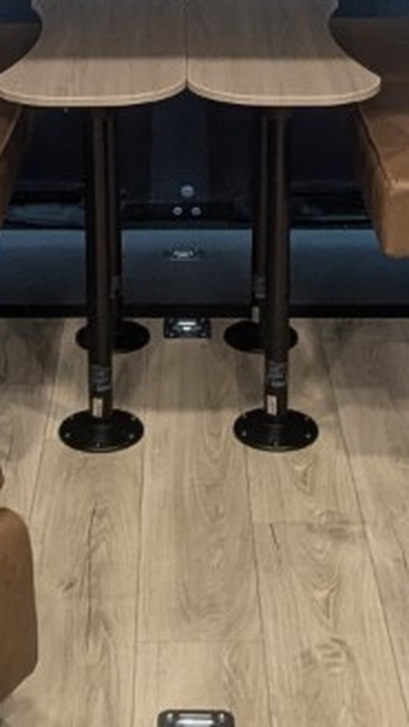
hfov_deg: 16.3
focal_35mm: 74
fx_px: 1427
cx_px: 174
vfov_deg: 26.6
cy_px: -49
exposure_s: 1/25
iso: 88
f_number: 2.2
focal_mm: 2.35
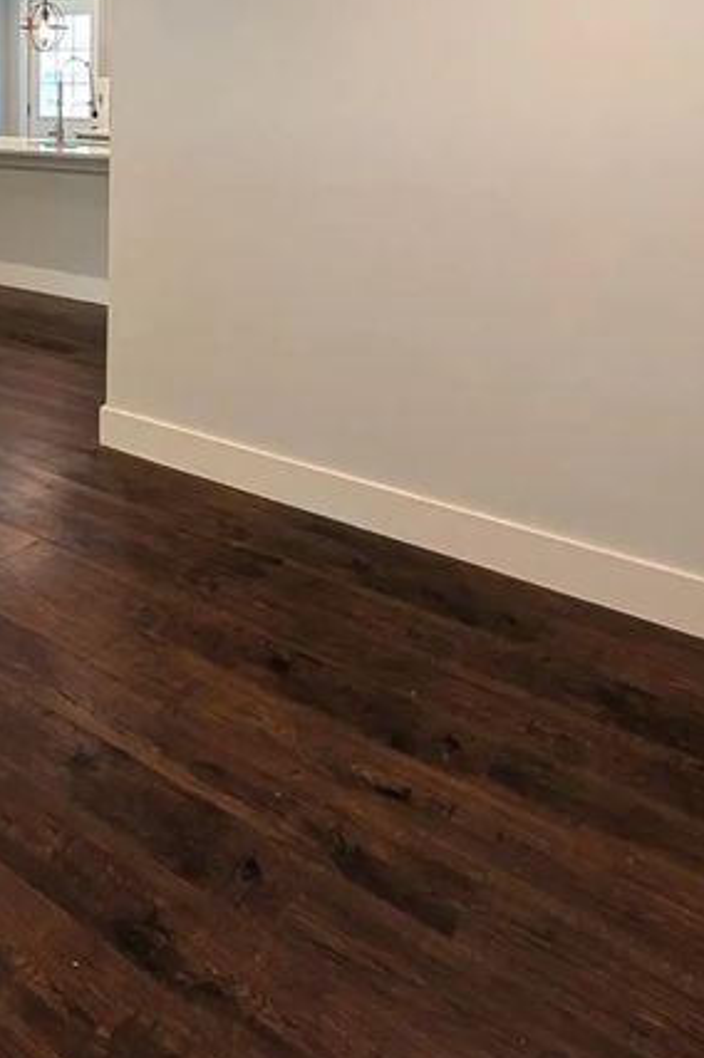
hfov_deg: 36.3
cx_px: -84
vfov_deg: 56.5
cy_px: 182
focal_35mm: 30
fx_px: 881
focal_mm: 2.02
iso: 117
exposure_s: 1/30
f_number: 1.7
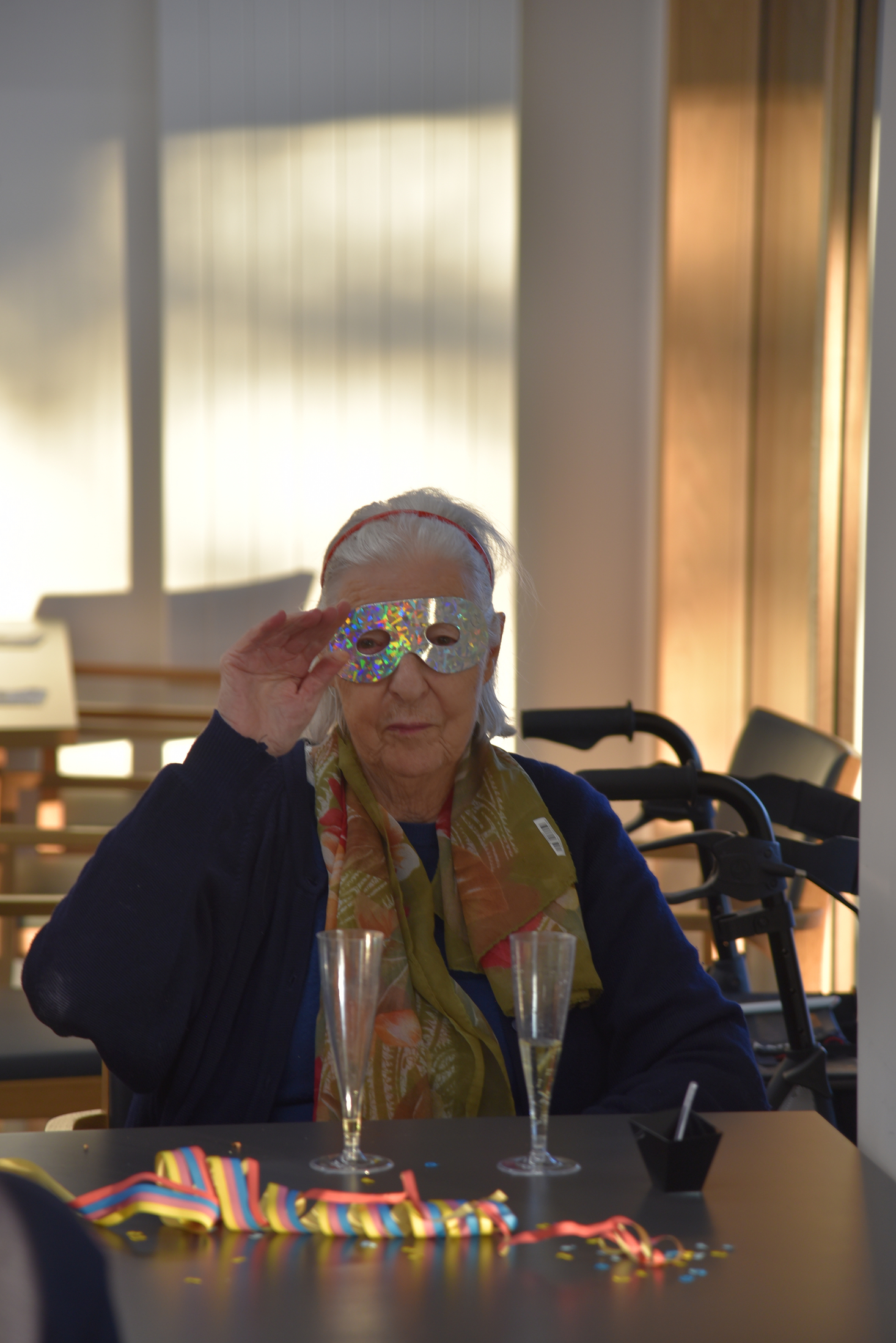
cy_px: 697
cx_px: 443
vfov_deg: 15.6
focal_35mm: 131
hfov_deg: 10.5
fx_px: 4886
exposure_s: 1/80
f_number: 4.5
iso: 400
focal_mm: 120
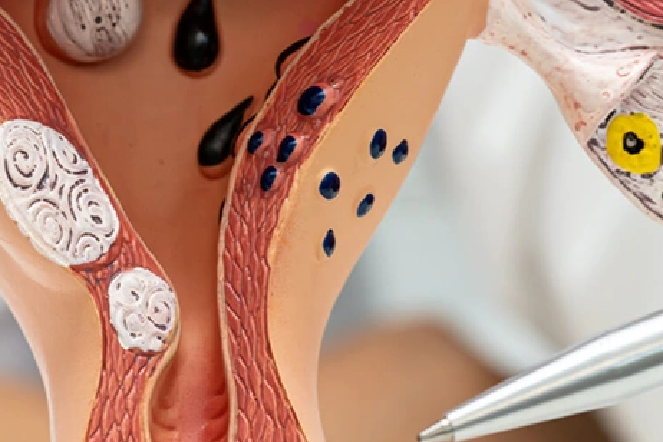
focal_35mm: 173
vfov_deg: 7.9
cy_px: 420
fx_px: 3186
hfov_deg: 11.8
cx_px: 119
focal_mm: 50
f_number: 4
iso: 250
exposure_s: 1/50
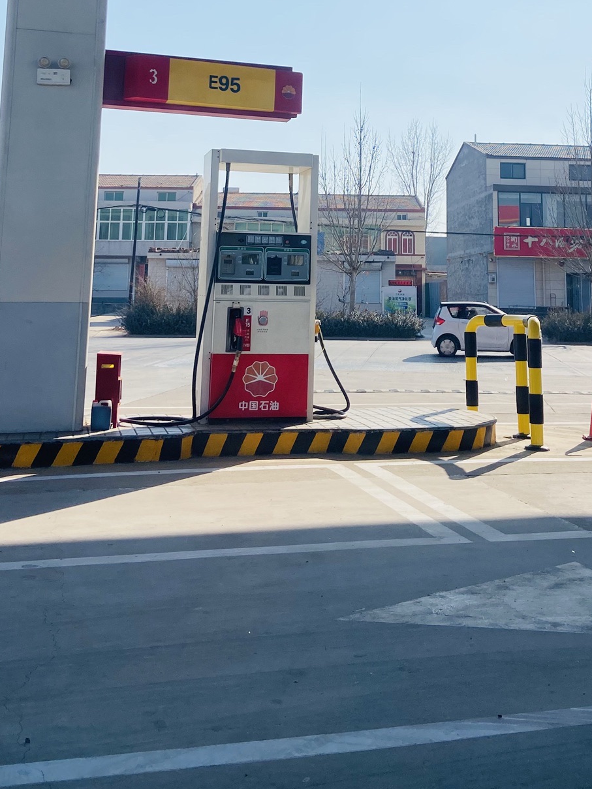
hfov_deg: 33.5
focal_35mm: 43
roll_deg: -0.9
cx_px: 349
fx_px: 980
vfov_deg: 41.7
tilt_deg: +9.3
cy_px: 143
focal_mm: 4.25
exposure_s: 1/747
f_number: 1.8
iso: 32
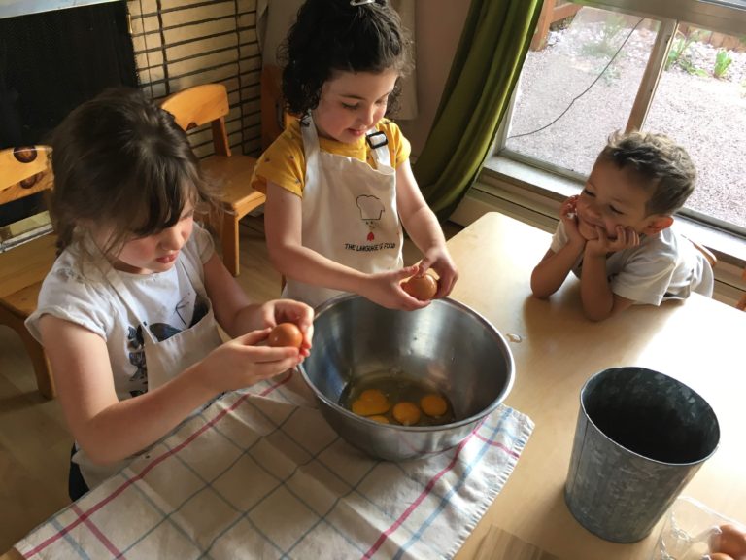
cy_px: 280
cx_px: 373
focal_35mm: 29
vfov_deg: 48.2
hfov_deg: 61.7
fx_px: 625
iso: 50
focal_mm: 4.15
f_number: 2.2
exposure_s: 1/30
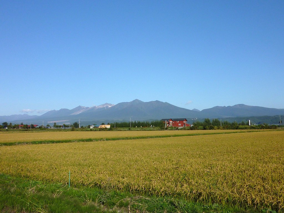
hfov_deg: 44.8
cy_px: 106
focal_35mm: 42
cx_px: 142
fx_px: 345
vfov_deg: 34.3
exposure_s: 1/800
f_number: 4.5
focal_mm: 4.7
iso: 80
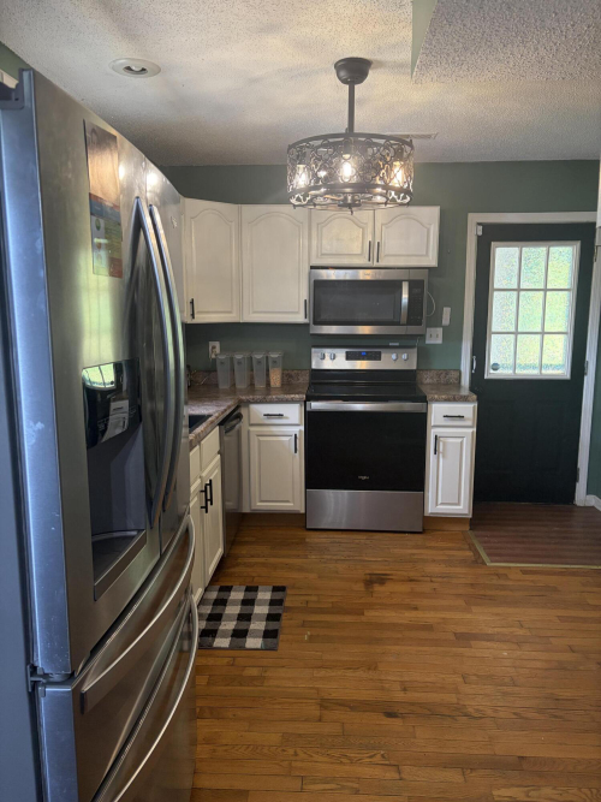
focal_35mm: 26
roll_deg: +0.1
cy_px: 401
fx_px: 602
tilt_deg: -9.1
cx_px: 300
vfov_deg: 67.3
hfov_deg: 53.0
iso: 250
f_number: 1.6
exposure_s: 1/120
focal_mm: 5.96
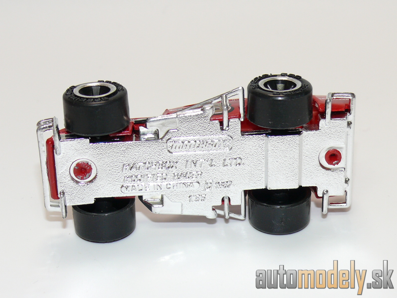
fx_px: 1021
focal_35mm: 89
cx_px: 198
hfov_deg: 22.0
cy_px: 149
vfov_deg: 16.6
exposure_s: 1/30
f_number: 4
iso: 100
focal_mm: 12.5
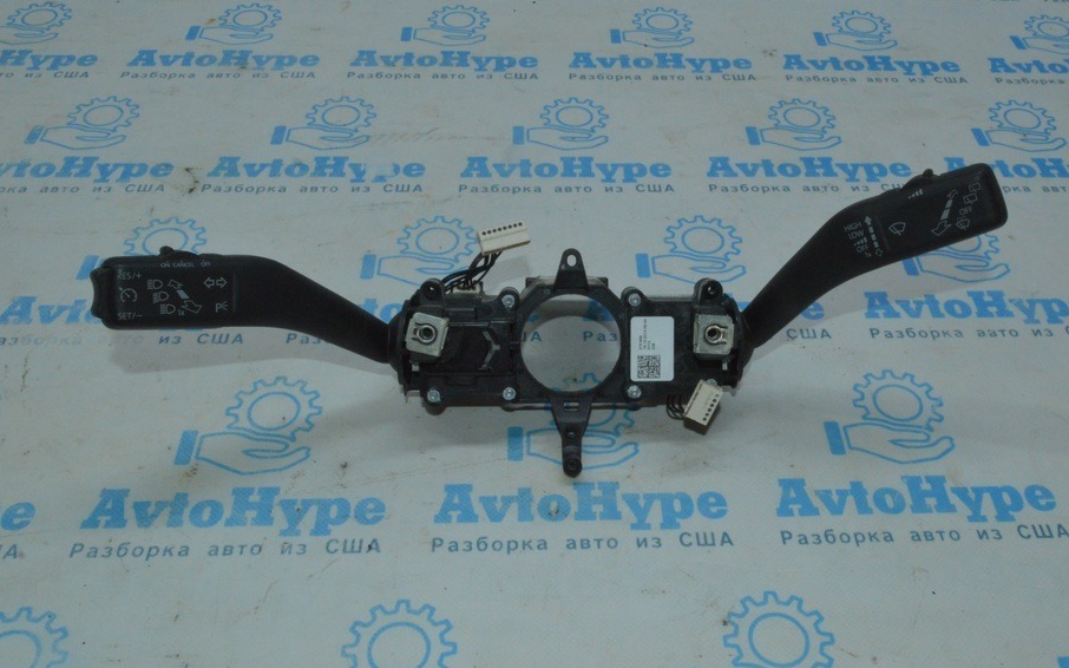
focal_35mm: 38
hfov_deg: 51.5
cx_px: 569
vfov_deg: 33.6
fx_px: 1107
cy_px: 306
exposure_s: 1/50
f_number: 25
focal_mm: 22
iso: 2200
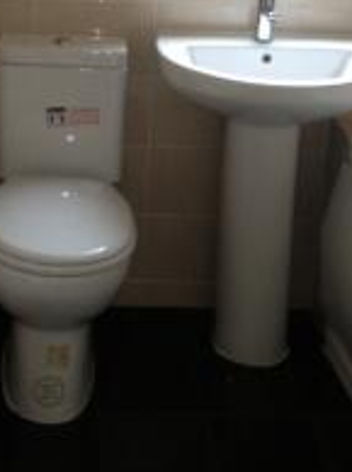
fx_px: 1073
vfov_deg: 24.1
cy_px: 57
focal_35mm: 79
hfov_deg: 18.5
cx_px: 90
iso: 64
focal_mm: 4.28
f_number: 2.4
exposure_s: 1/24
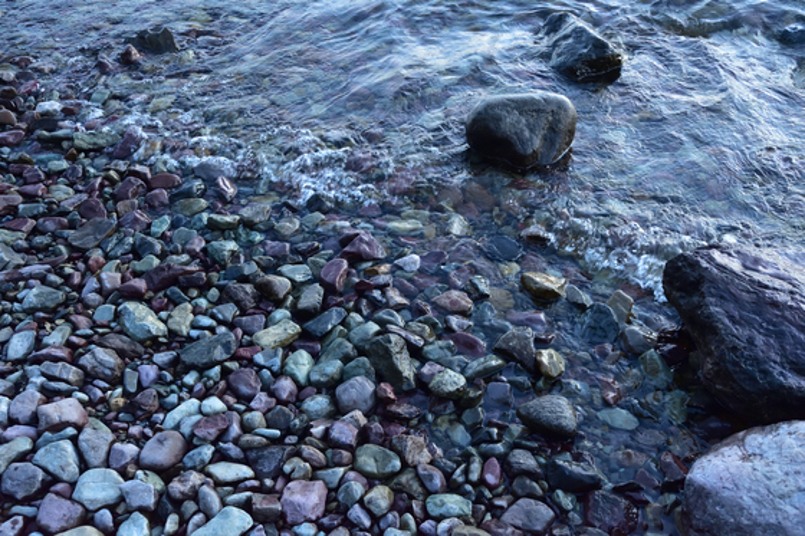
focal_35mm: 36
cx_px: 402
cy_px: 268
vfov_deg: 36.9
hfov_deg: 53.1
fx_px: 805
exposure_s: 1/80
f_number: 4
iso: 1400
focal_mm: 24
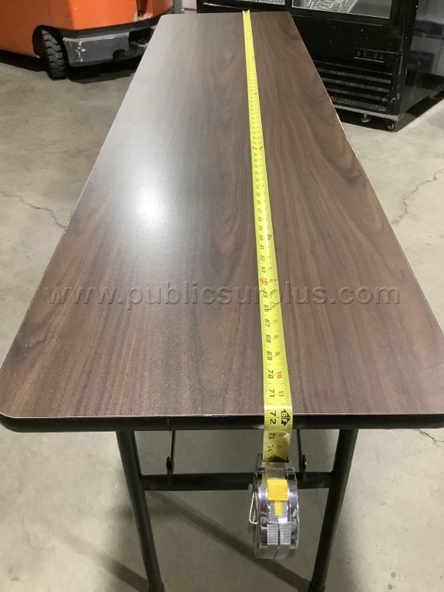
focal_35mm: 31
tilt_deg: -36.2
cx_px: 222
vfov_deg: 58.4
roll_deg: +2.4
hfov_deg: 45.4
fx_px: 530
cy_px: 296
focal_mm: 3.3
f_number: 2.4
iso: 320
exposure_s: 1/40
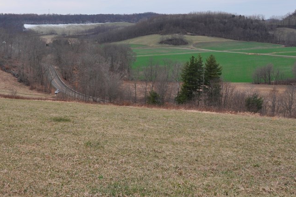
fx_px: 378
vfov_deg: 29.0
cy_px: 68
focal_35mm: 46
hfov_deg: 42.7
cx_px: 124
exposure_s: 1/200
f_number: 10
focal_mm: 18
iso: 200
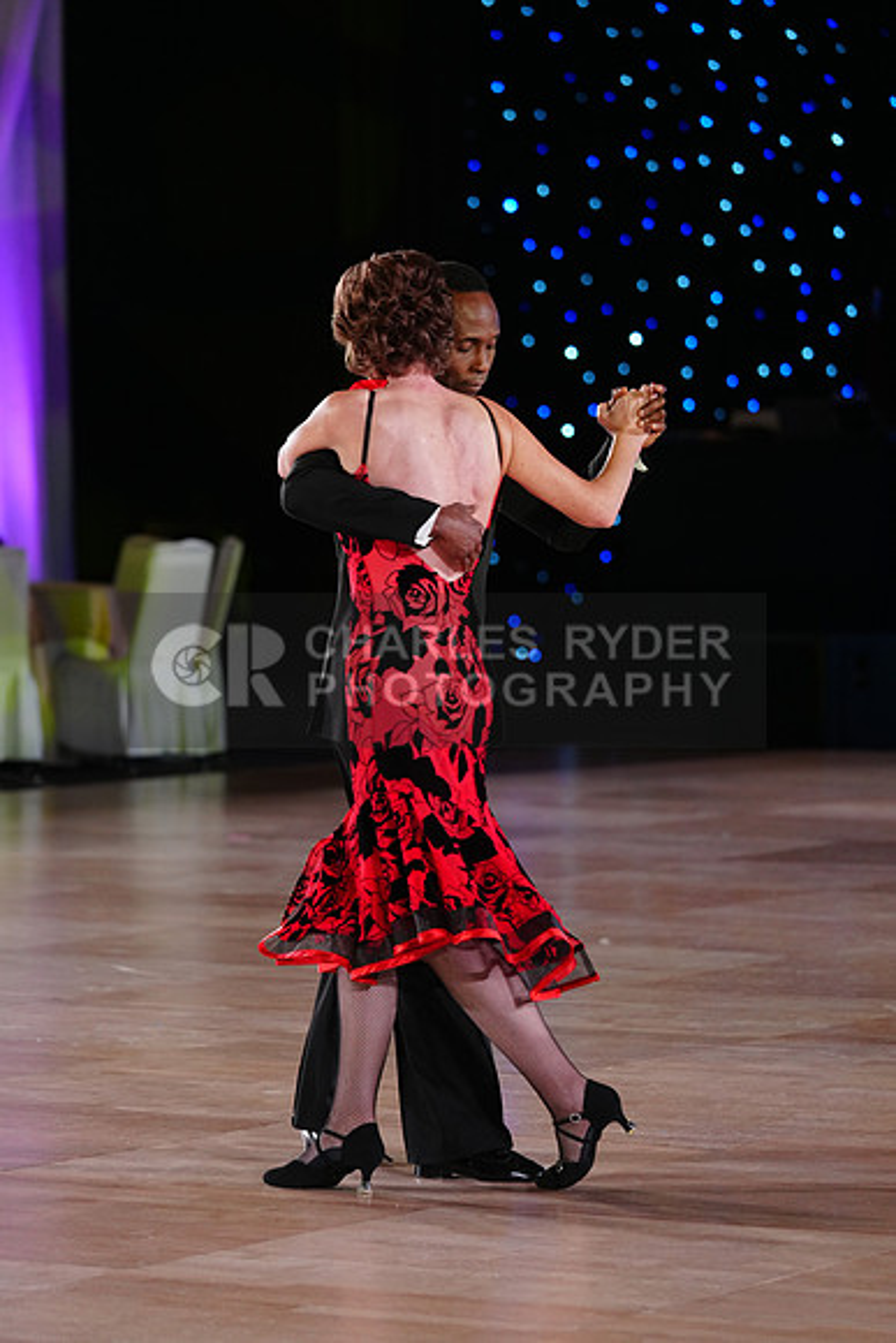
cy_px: 672
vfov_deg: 13.4
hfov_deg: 9.0
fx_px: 5708
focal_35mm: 153
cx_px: 448
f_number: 4
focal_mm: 153
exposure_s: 1/400
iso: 2000
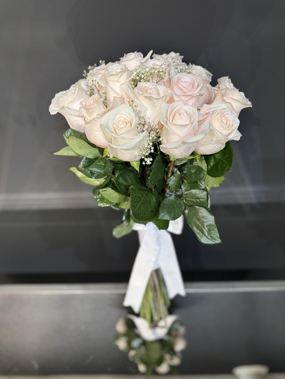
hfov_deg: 56.8
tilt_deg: -45.4
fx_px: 263
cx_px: 142
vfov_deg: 71.6
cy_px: 190
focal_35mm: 24
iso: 400
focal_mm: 6.76
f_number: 1.78
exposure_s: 1/60
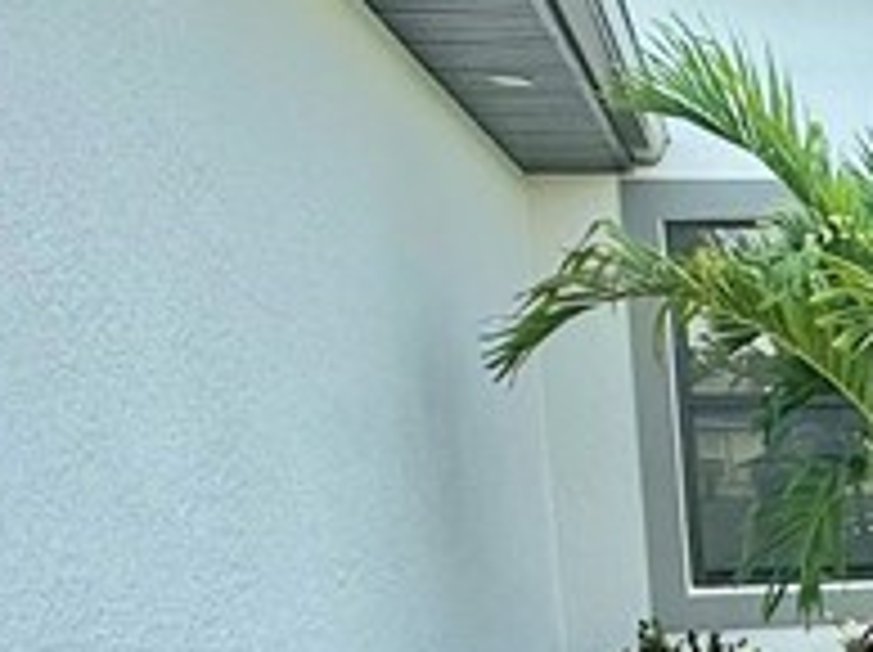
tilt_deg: -8.9
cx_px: 1233
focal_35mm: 74
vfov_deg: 19.0
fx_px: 1864
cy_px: 737
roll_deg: +1.2
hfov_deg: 22.6
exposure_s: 1/393
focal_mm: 2.22
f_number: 2.2
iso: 50
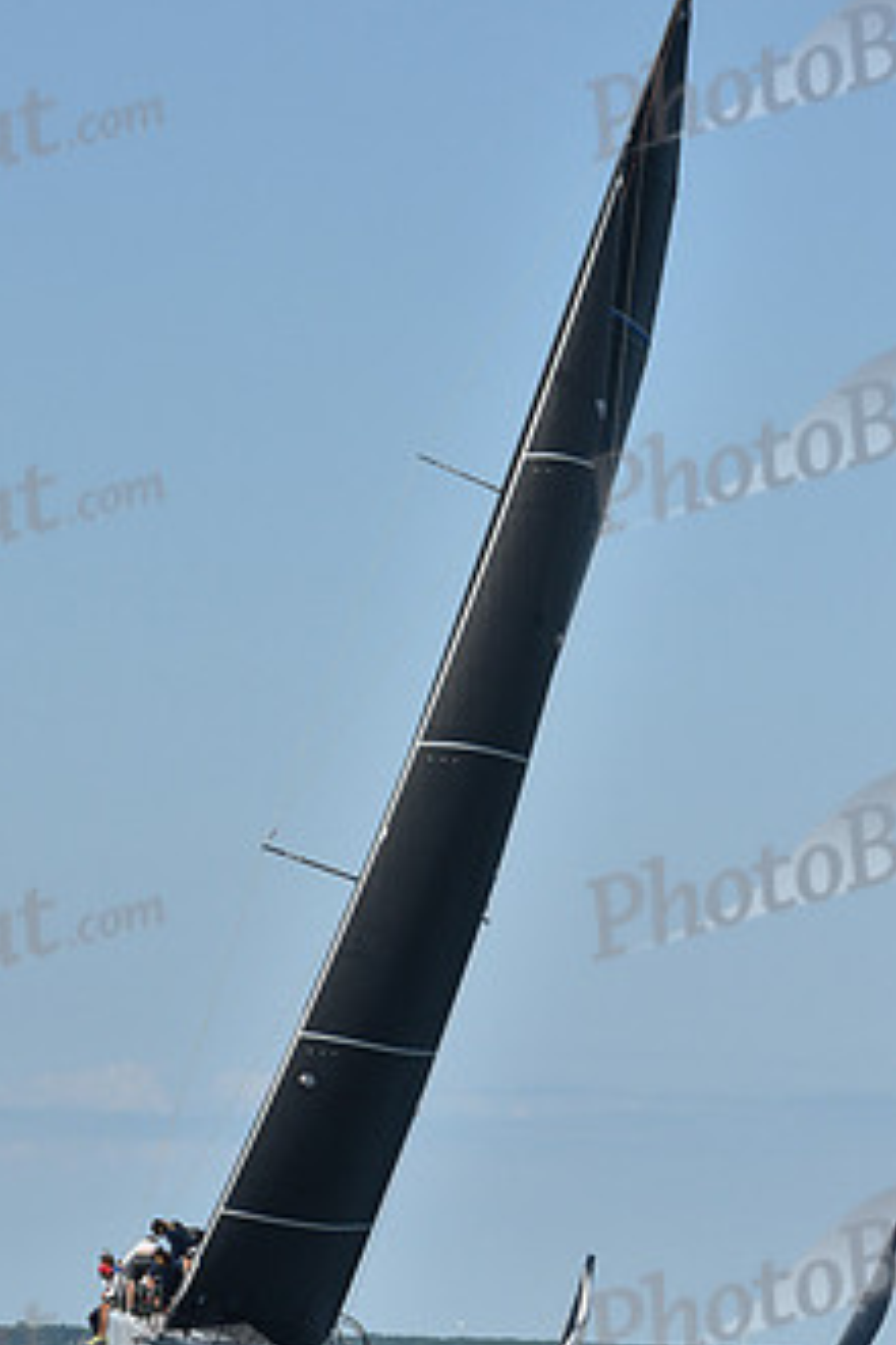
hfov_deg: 5.6
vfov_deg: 8.4
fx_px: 9183
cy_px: 701
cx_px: 377
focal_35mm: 246
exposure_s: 1/1000
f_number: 10
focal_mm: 140
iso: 320
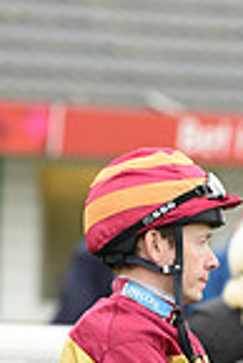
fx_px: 6252
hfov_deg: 2.2
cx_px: 296
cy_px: 551
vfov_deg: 3.3
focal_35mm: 619
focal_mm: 200
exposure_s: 1/160
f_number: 4.5
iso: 1600
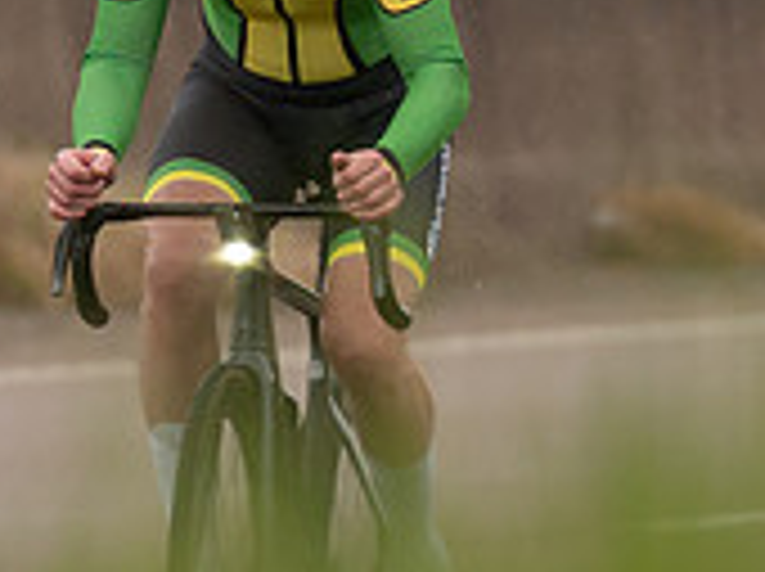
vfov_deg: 0.9
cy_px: 116
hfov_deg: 1.2
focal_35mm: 1692
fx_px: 37340
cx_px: 415
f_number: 3.5
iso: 320
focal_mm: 200
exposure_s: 1/1000
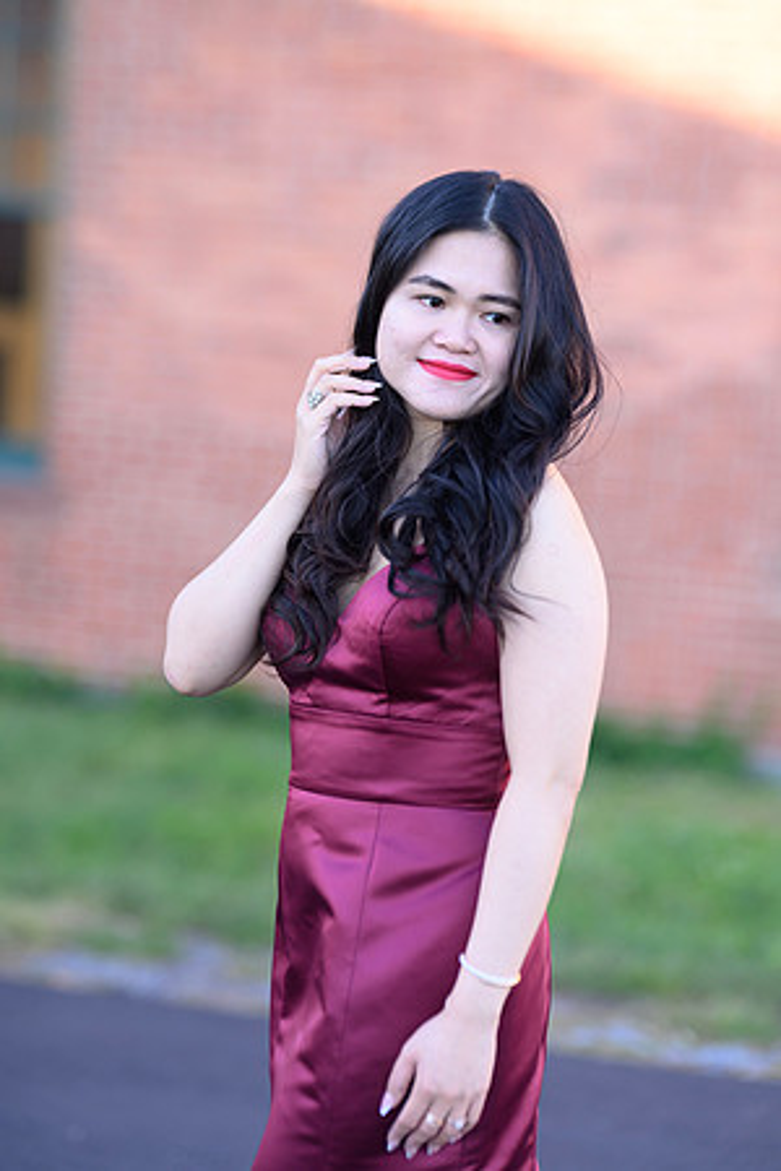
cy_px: 586
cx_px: 390
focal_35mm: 85
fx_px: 2766
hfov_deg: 16.1
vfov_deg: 23.9
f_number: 1.8
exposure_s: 1/1250
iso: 400
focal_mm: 85
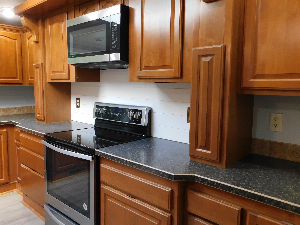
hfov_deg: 63.4
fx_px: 243
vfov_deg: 49.7
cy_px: 112
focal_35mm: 28
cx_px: 150
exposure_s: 1/30
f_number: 3.2
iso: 250
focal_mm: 4.9
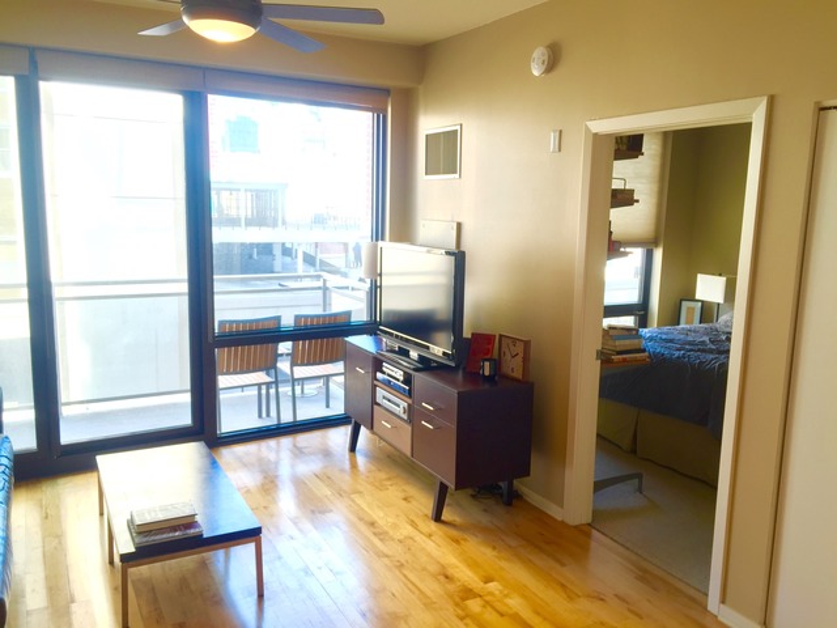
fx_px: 701
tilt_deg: -9.9
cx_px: 418
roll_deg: -1.0
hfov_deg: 61.7
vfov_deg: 48.2
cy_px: 314
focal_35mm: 29
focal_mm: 4.15
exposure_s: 1/30
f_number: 2.2
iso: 32
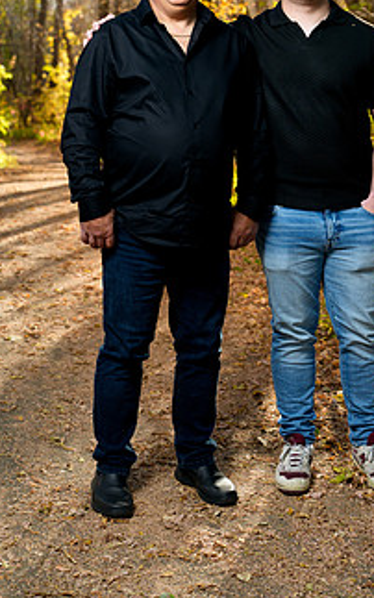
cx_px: 265
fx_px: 1157
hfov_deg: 18.3
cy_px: 191
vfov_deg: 28.7
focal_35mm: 71
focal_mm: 50
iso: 400
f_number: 3.5
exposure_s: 1/160
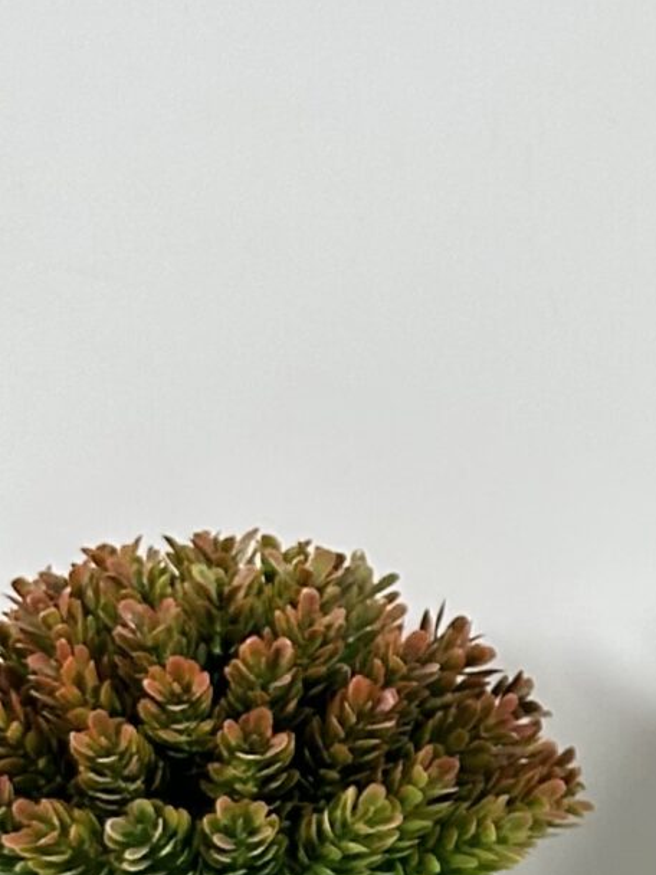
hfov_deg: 7.1
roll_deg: +0.5
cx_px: 1380
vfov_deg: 9.8
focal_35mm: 202
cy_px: 571
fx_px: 5104
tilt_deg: -8.1
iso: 100
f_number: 1.78
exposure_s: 1/100
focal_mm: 6.86
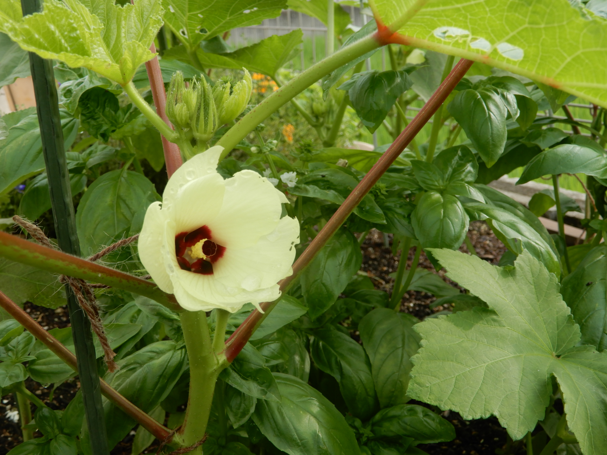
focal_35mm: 45
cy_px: 228
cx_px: 304
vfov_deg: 32.2
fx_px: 789
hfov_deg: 42.1
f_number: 4
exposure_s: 1/160
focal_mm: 8
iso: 80
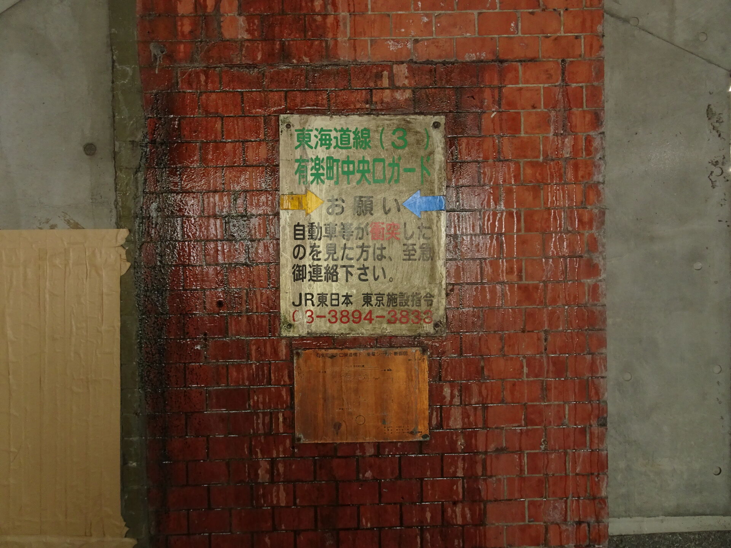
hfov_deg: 71.6
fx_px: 507
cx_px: 366
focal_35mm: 24
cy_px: 274
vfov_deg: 56.8
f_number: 3.5
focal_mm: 4.1
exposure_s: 1/30
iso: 250
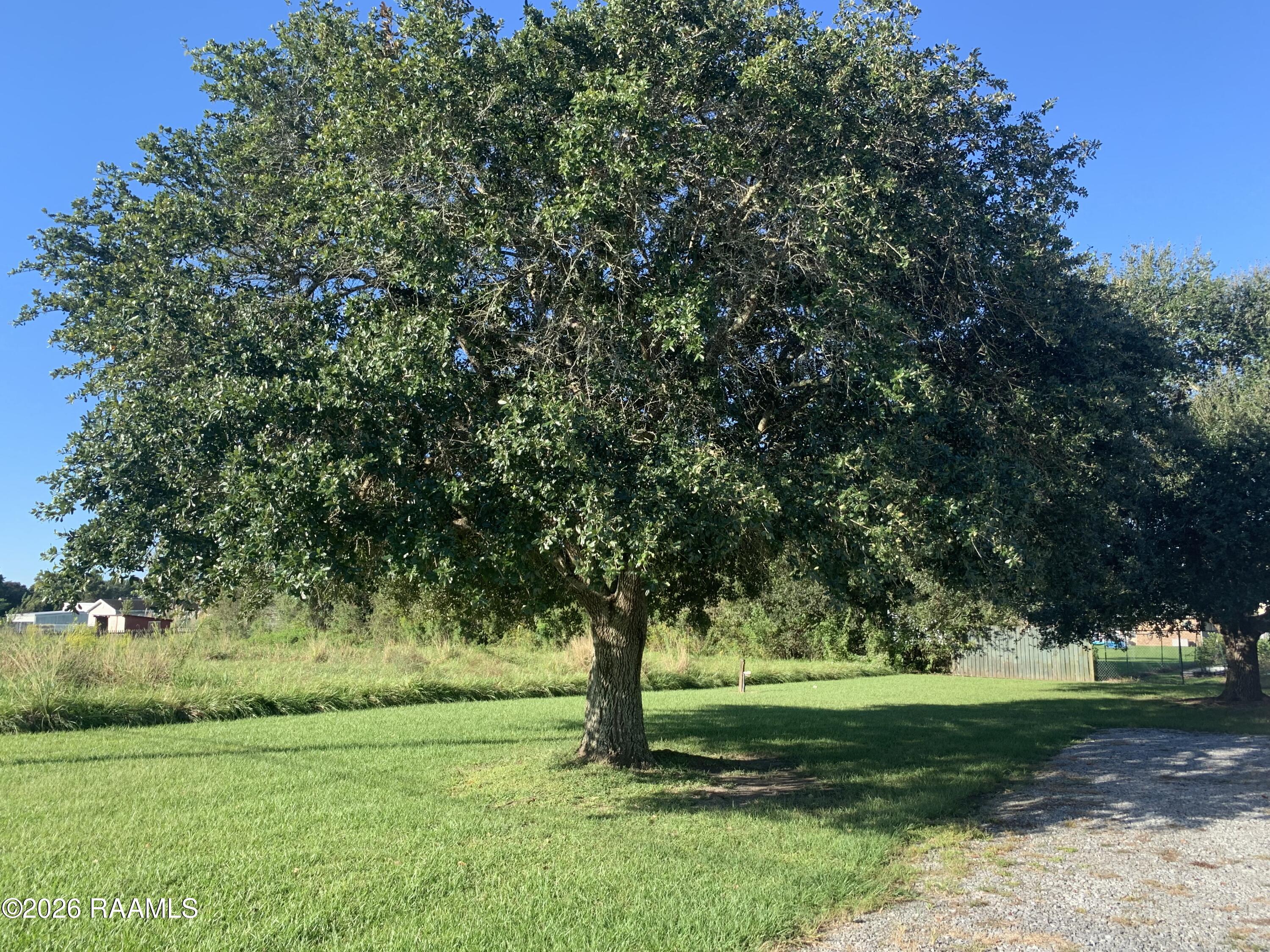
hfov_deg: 67.3
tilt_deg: +10.4
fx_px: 954
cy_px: 476
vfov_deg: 53.1
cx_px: 635
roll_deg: -0.6
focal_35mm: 26
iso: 25
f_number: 1.8
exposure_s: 1/620
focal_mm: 4.25
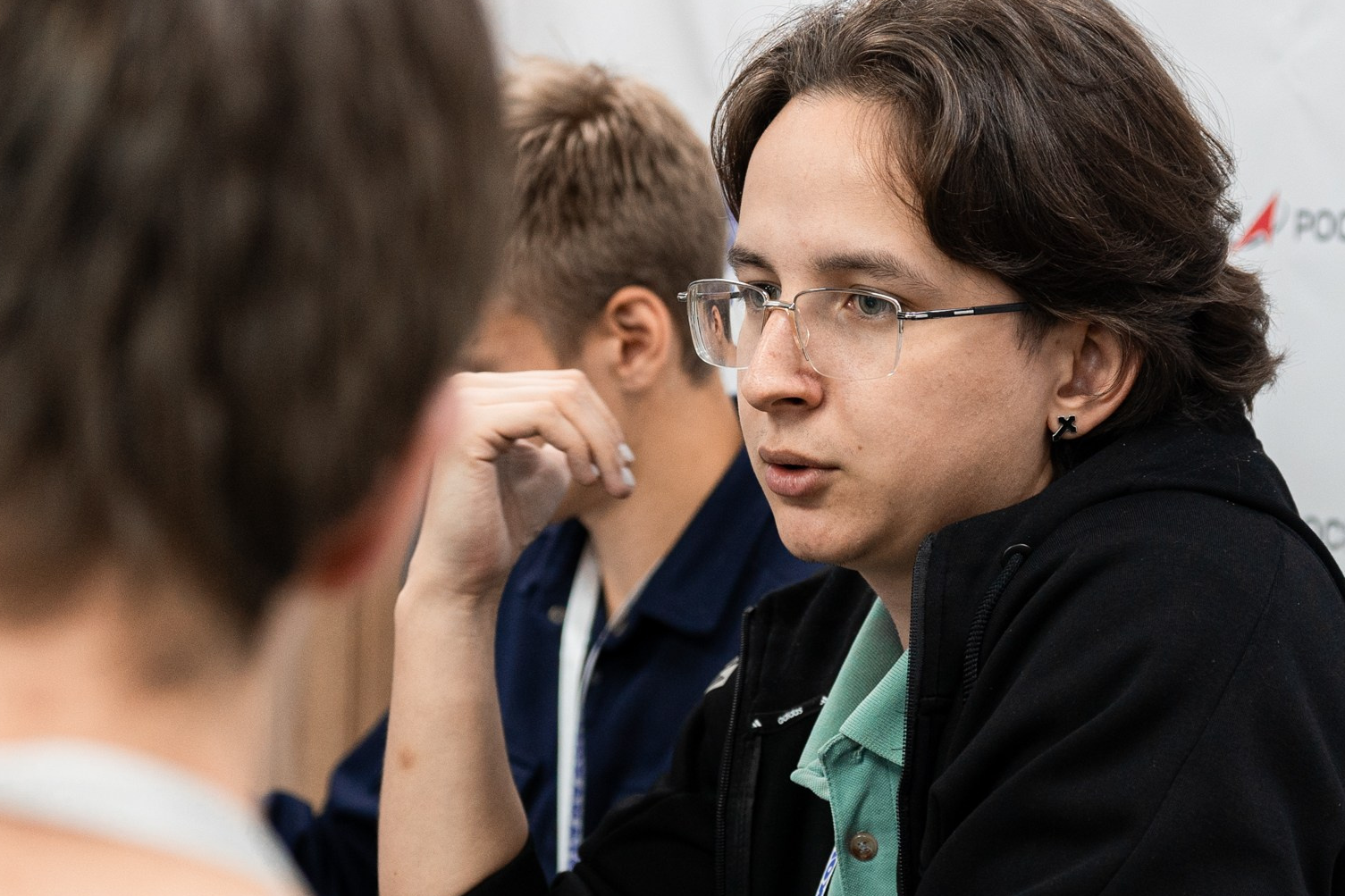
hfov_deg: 18.7
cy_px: 459
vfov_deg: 12.6
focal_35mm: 109
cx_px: 841
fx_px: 4072
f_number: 2.8
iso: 640
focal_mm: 47.2
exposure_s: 1/125
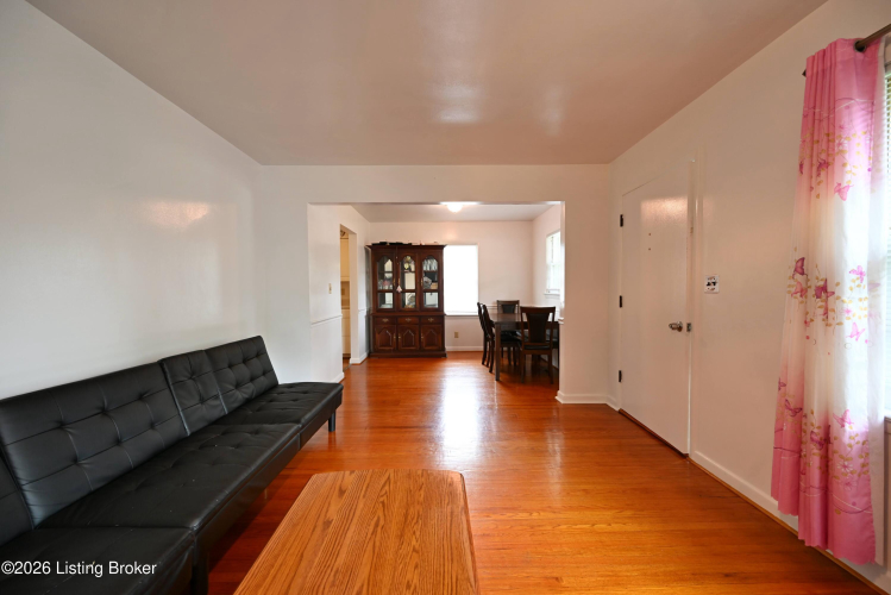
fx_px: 347
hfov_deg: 104.2
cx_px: 446
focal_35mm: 14
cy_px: 298
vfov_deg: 81.3
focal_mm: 14
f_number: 5.6
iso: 720
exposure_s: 1/15
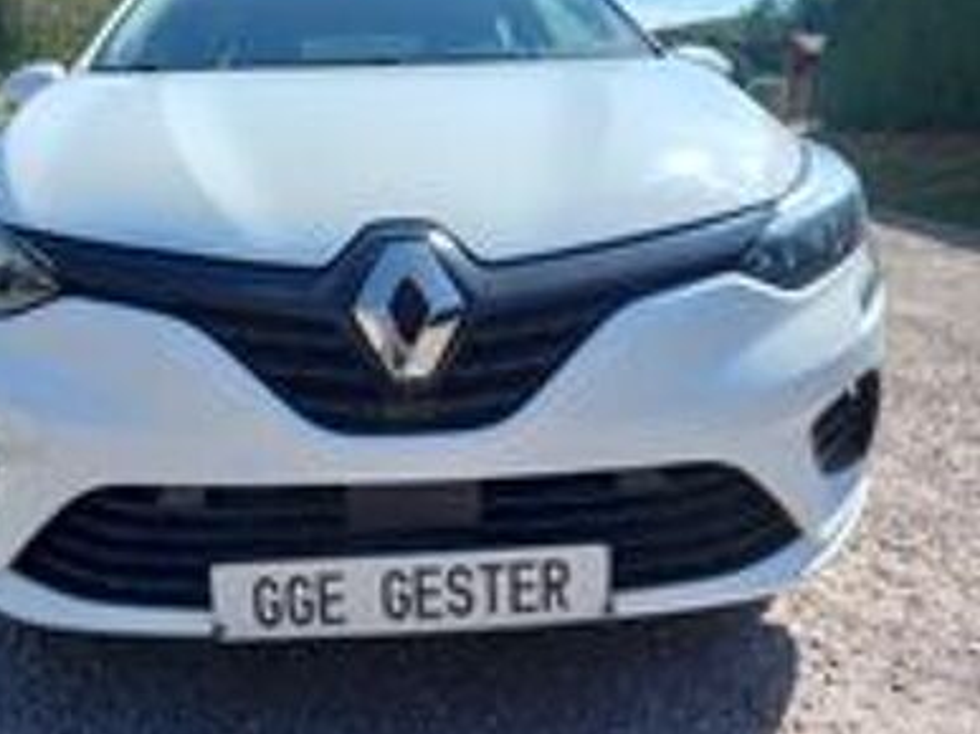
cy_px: 339
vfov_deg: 45.4
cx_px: 375
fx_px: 877
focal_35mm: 31
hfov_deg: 57.7
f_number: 2
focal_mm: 4.6
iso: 25
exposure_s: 1/420
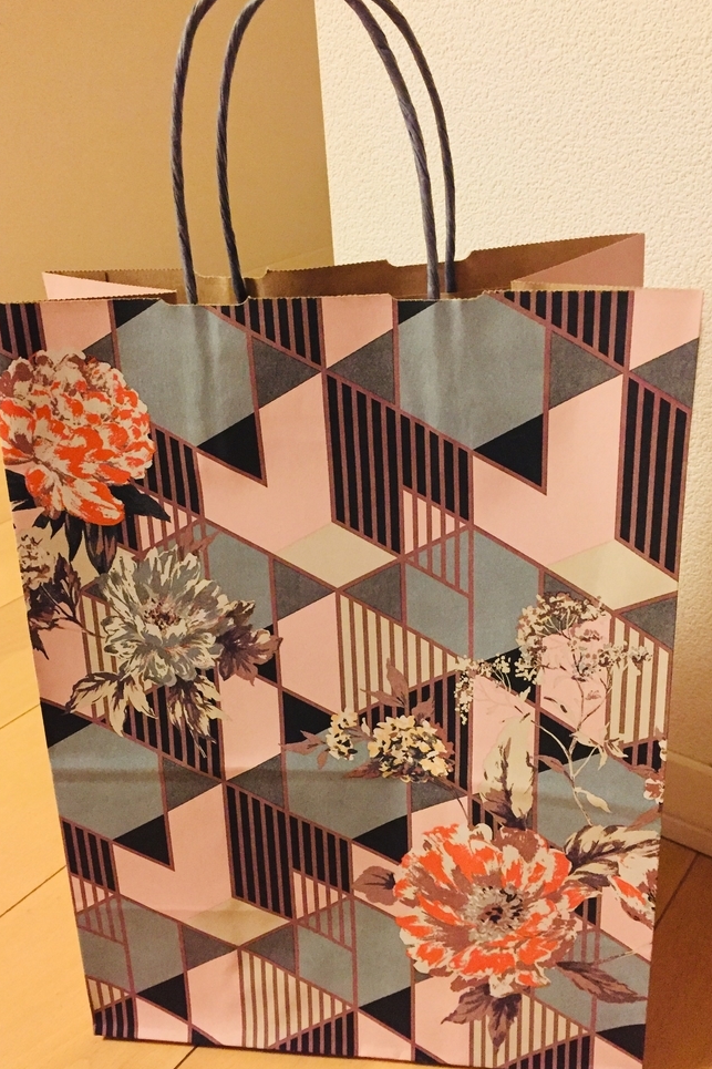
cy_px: 554
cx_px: 347
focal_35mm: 32
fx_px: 950
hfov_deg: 41.1
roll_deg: +3.0
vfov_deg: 58.7
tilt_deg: -26.6
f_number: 2.2
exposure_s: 1/30
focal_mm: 4.15
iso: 250
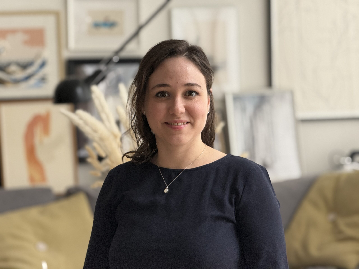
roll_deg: +2.2
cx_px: 180
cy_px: 134
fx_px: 1245
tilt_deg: -1.8
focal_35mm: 120
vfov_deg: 12.3
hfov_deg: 16.4
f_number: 2.8
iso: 250
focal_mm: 15.66
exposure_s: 1/60
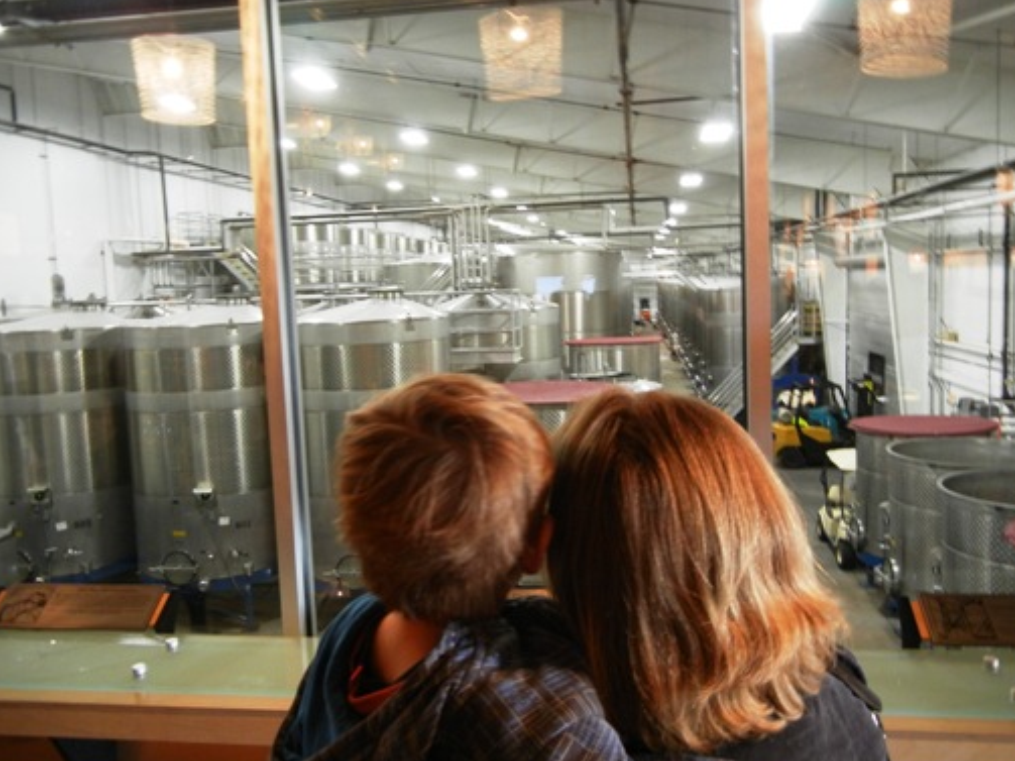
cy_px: 382
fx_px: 909
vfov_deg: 45.4
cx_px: 504
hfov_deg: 58.4
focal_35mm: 31
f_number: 3.5
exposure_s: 1/13.3
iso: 400
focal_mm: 5.4
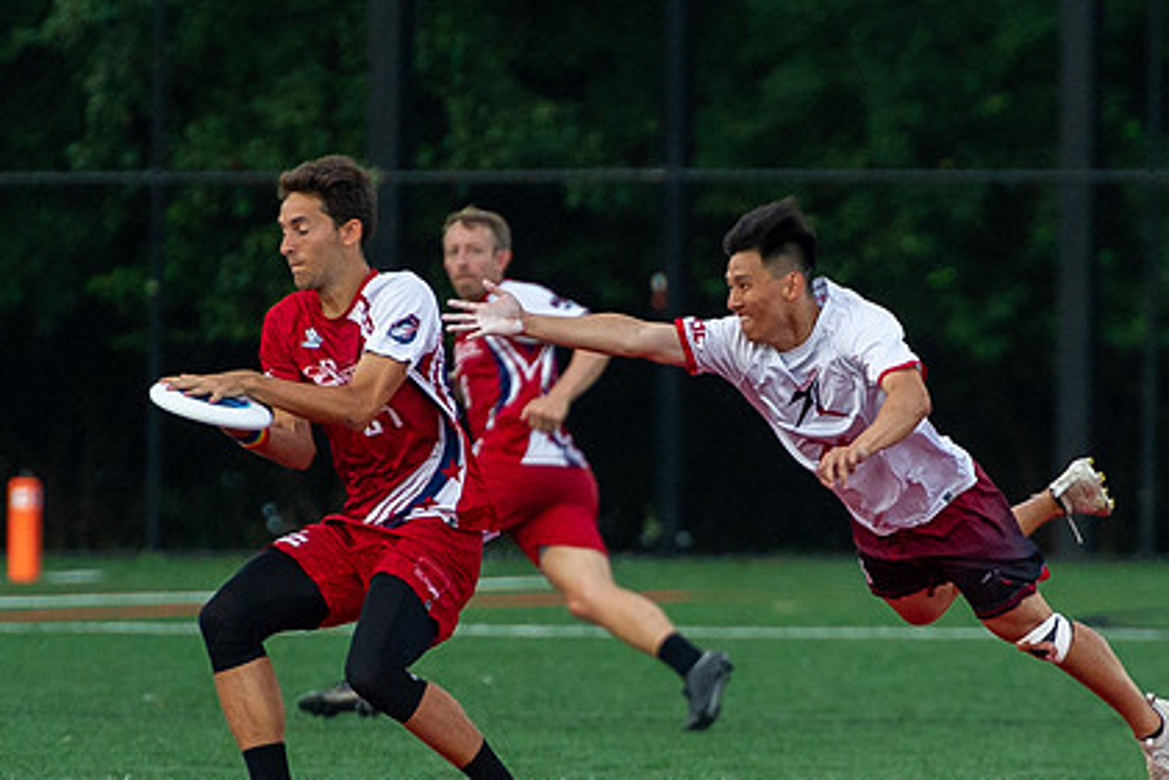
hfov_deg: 2.5
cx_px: 828
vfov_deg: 1.7
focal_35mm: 819
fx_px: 26602
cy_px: 543
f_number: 4
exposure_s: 1/1600
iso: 2000
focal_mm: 280
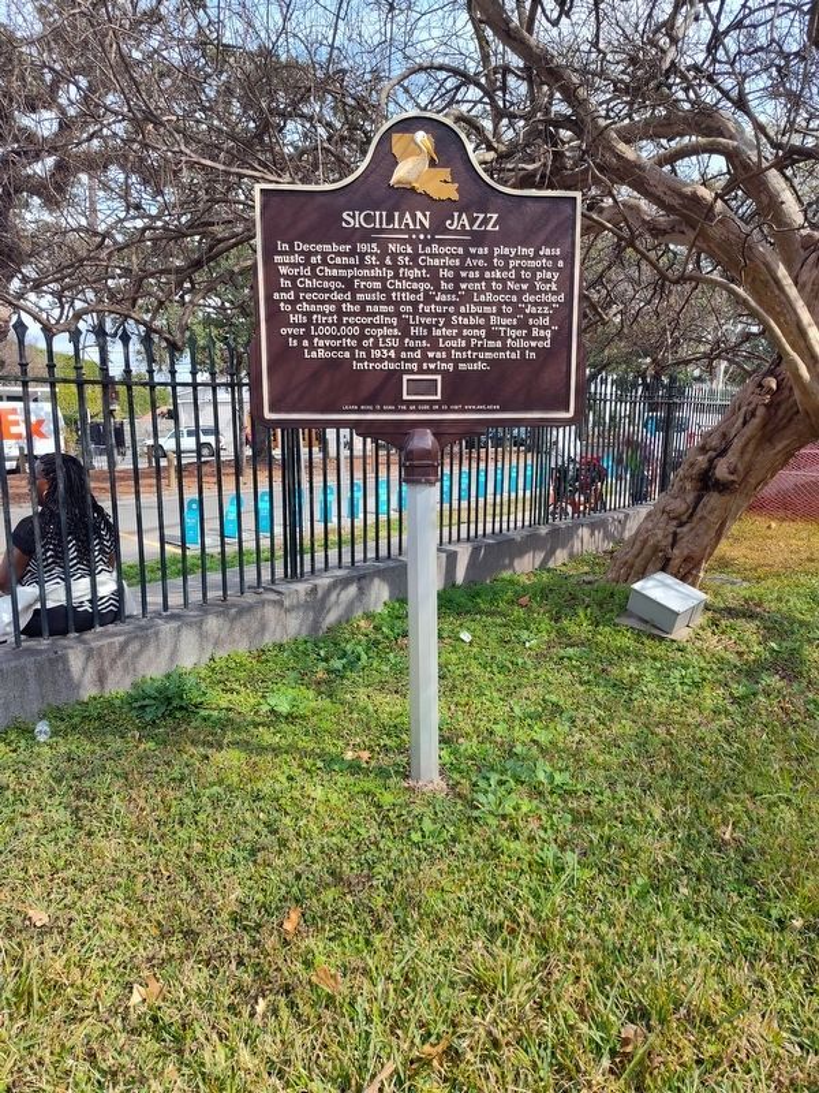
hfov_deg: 58.9
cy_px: 546
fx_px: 726
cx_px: 410
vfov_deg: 73.9
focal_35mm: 23
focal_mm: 5.56
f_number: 1.8
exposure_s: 1/1042
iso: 100
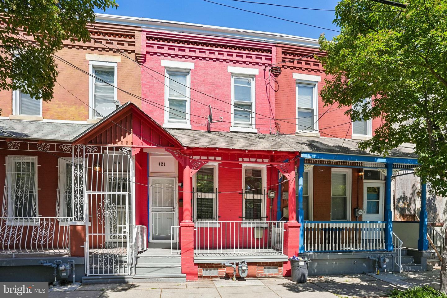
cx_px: 224
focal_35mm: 19
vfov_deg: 64.6
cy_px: 149
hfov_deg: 86.9
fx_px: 236
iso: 320
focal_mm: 19
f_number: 5
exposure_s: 1/1250
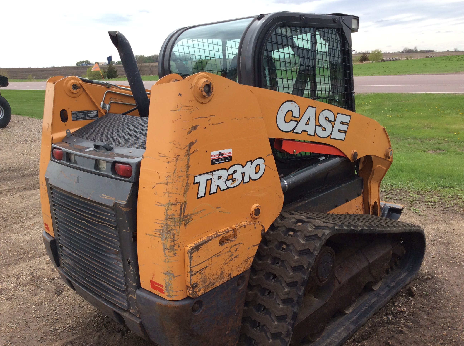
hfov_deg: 56.9
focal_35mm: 32
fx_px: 428
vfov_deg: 44.1
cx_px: 232
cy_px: 173
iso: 32
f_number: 2.4
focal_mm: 3.3
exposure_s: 1/923
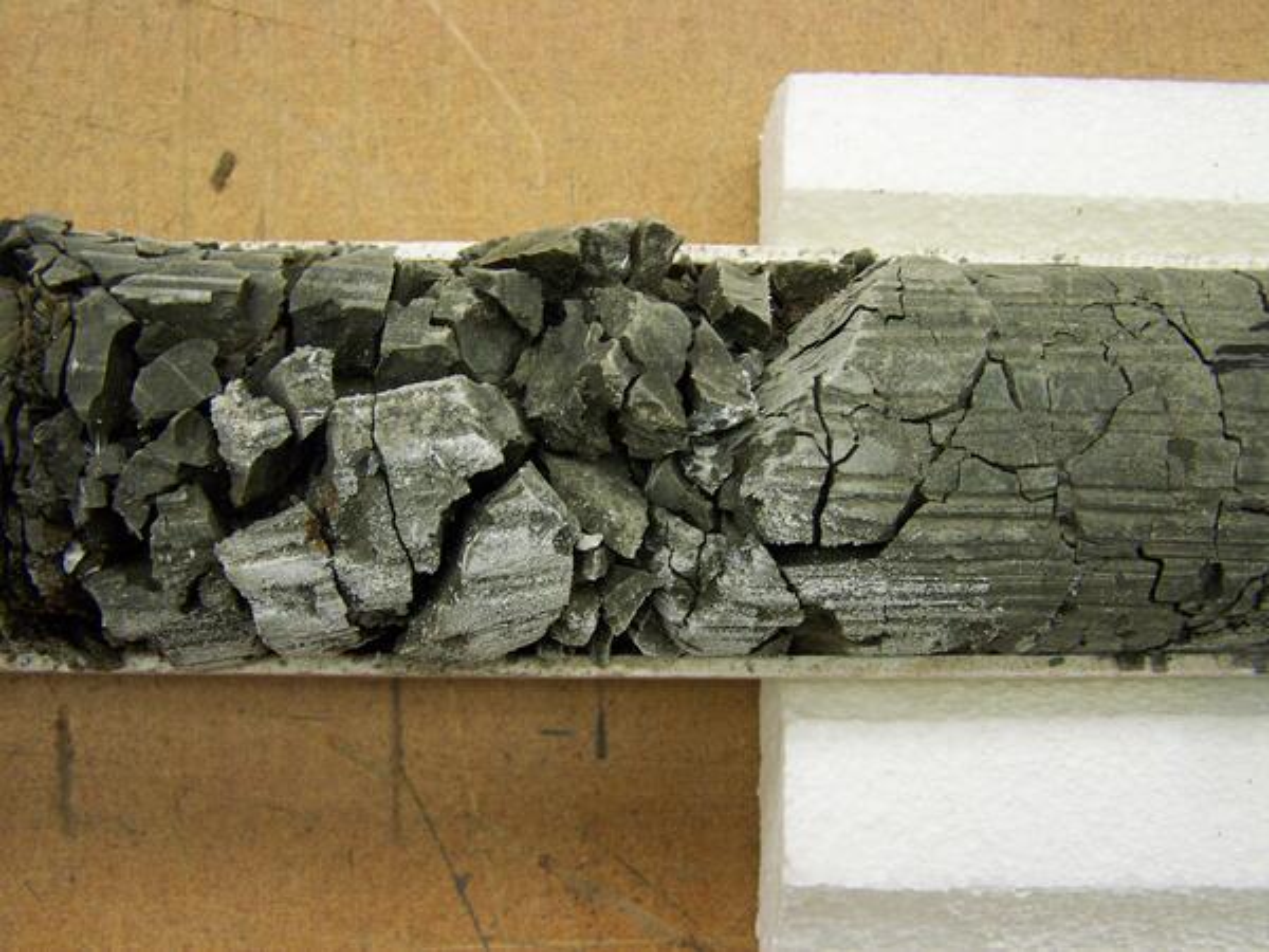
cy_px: 476
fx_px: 1393
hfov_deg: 49.0
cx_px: 634
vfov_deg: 37.7
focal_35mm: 38
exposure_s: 1/60
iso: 160
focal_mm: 6.3
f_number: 2.8
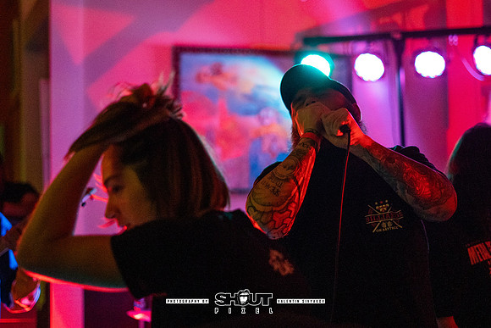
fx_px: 1002
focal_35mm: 73
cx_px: 234
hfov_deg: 27.5
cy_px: 109
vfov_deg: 18.5
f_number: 1.8
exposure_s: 1/160
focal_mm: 50
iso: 3200
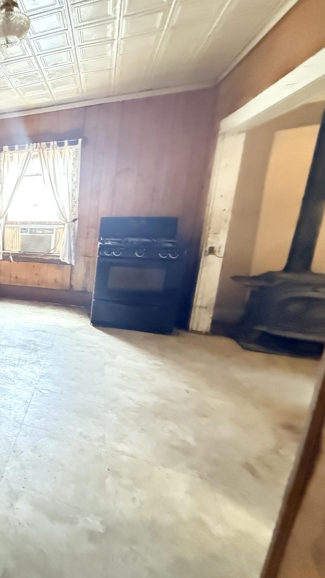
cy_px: 289
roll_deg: +0.2
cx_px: -62
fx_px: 322
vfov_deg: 83.8
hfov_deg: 39.3
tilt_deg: -13.3
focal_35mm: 21
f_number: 2.2
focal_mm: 2.22
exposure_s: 1/40
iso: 1250
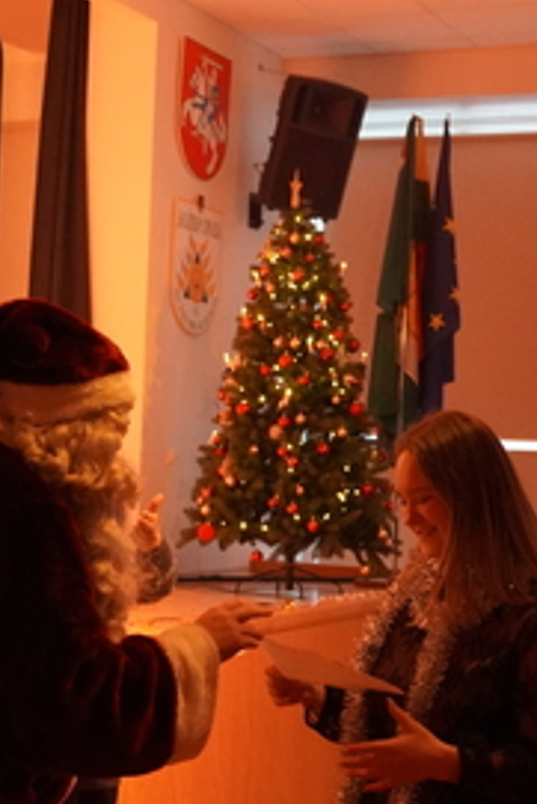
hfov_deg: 16.7
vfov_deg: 24.6
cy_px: 553
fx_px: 1833
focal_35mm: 82
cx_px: 234
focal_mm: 27
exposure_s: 1/100
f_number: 4.5
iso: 6400
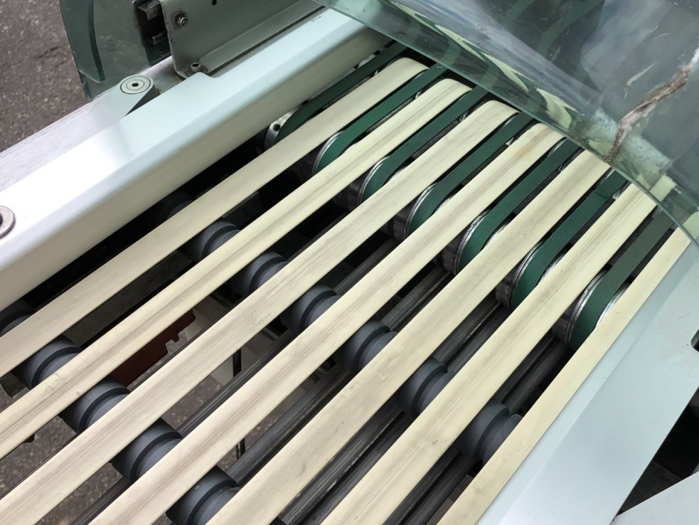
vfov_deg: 35.1
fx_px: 828
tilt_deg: -44.0
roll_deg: +2.1
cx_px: 439
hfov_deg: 45.4
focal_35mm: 41
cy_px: 213
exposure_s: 1/1600
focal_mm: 4
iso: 20
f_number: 1.8
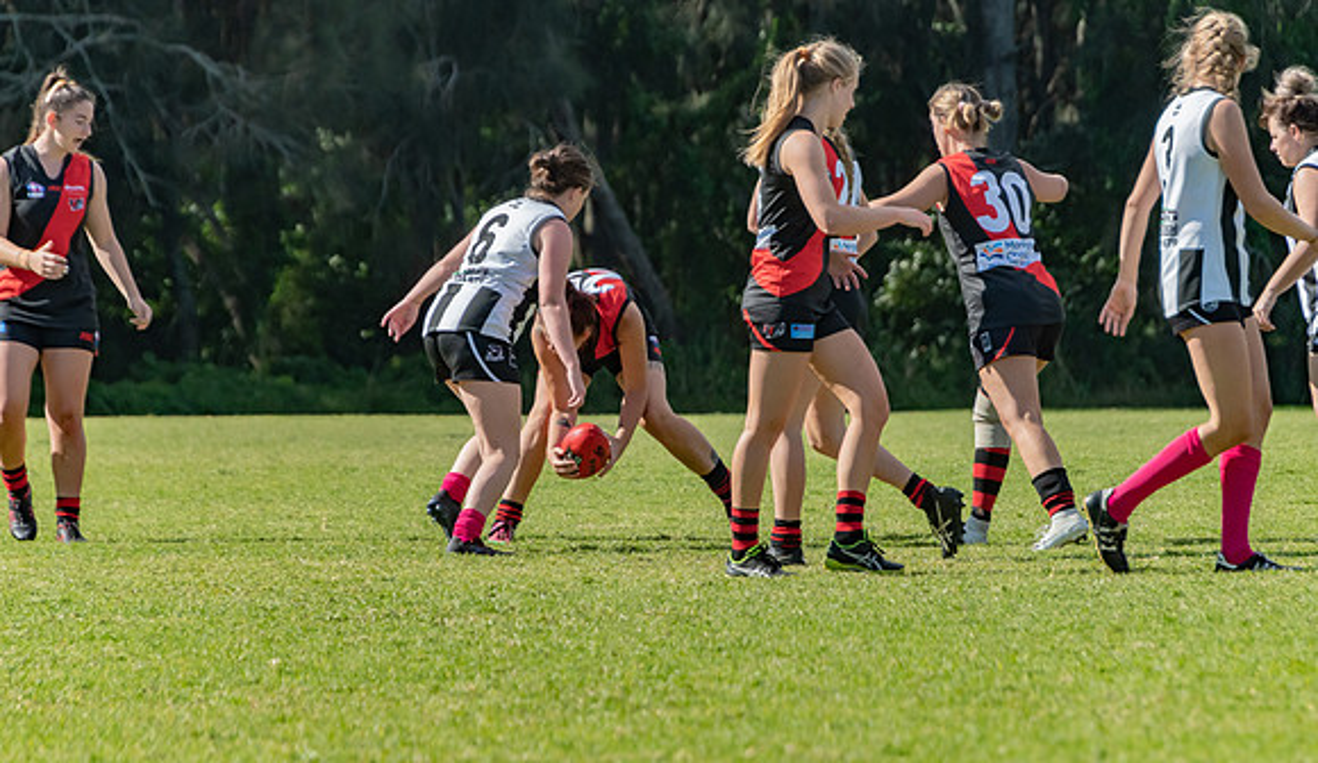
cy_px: 421
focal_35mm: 350
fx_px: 12335
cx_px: 657
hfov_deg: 6.1
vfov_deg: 3.5
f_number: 6.3
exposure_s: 1/2500
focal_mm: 220
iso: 800
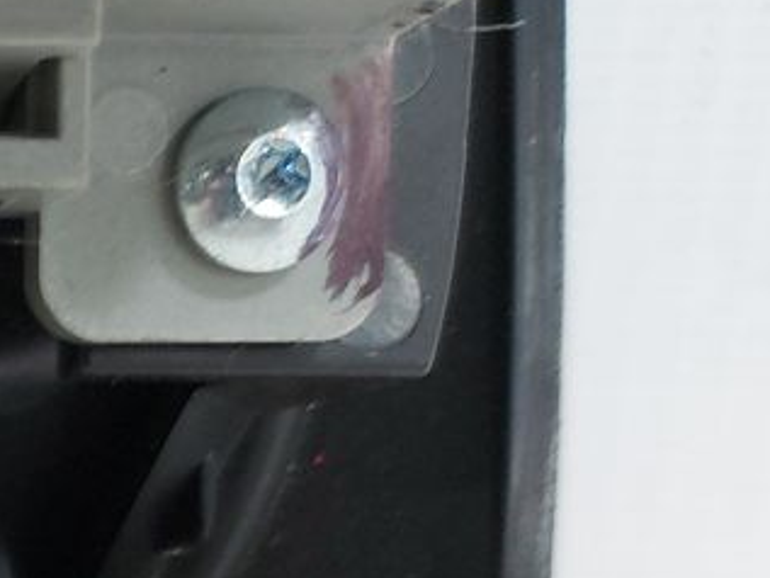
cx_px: -885
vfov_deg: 12.6
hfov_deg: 14.6
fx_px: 2337
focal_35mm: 105
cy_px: 1115
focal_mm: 5.23
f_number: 1.8
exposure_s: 1/50
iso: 50
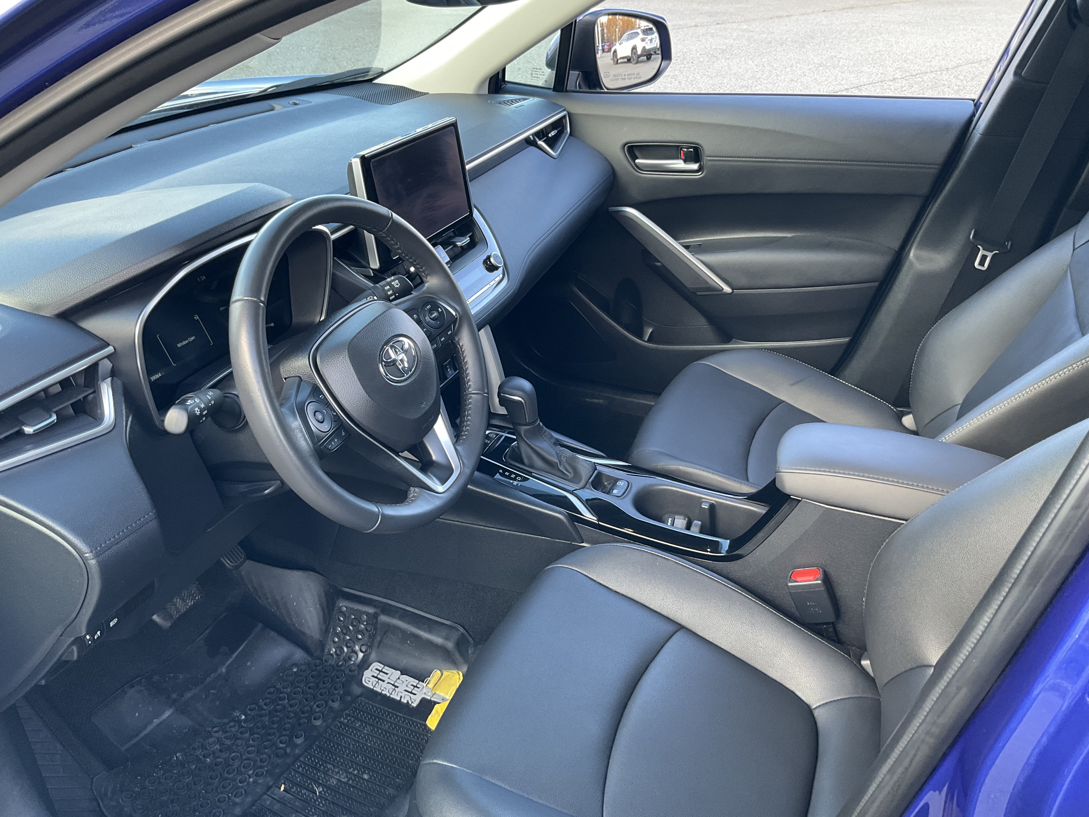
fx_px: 912
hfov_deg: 61.7
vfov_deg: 48.2
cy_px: 408
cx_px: 544
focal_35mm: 29
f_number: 1.8
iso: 64
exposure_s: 1/94
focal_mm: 3
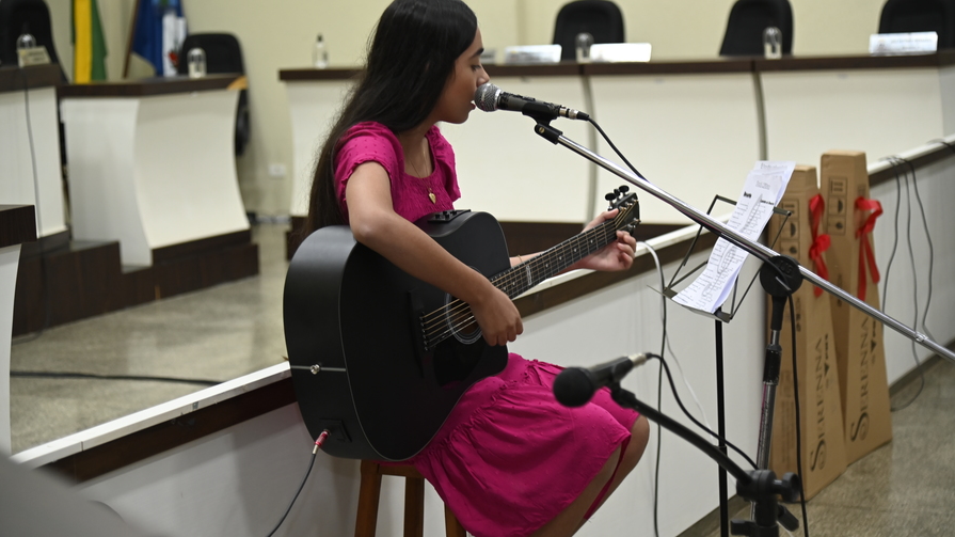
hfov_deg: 26.9
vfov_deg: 15.3
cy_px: 276
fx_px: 2000
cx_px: 476
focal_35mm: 79
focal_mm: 75
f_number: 4
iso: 1100
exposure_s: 1/60
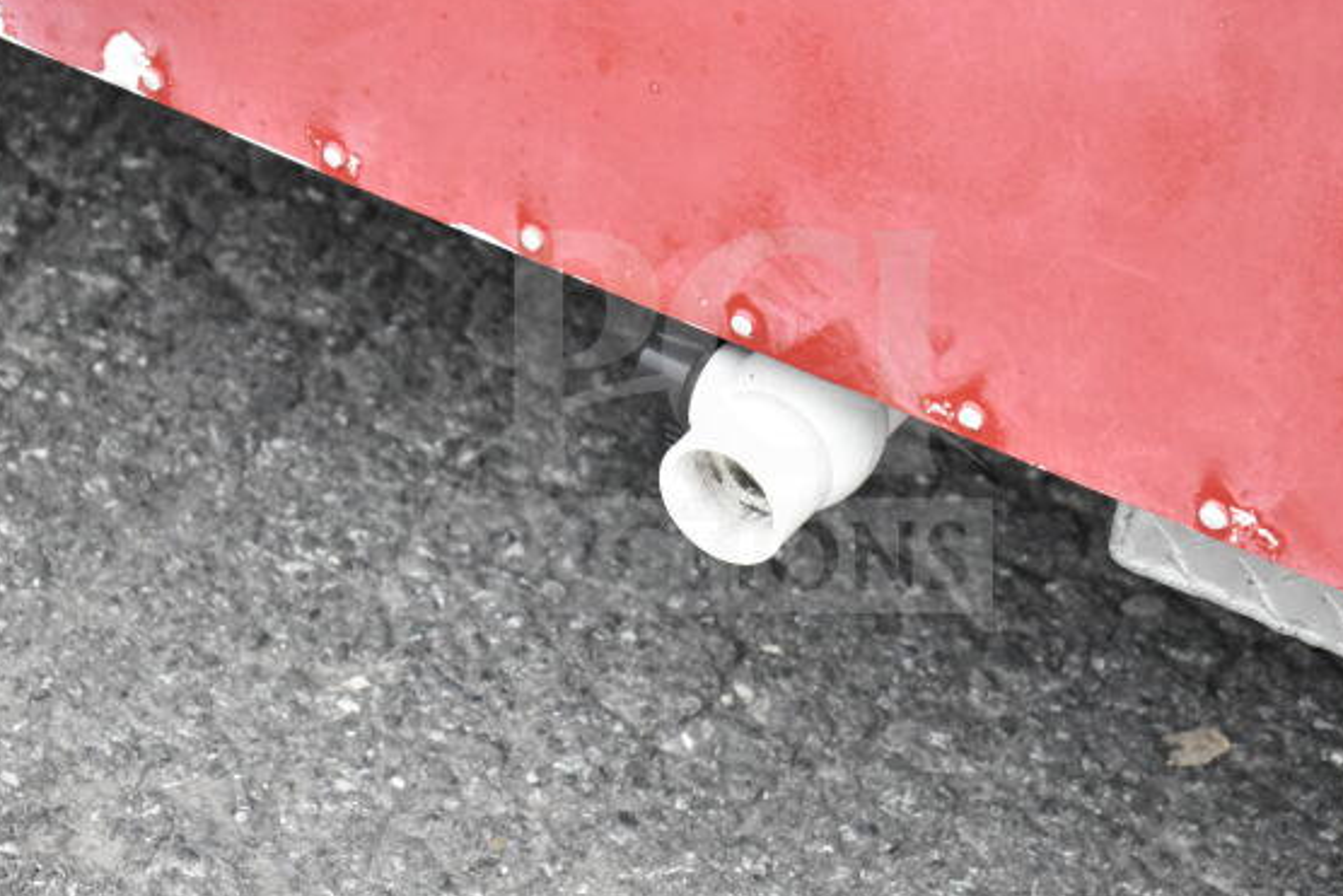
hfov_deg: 22.5
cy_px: 421
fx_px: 3379
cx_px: 720
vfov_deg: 15.1
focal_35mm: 91
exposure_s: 1/4000
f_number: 5.6
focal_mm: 55
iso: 8000
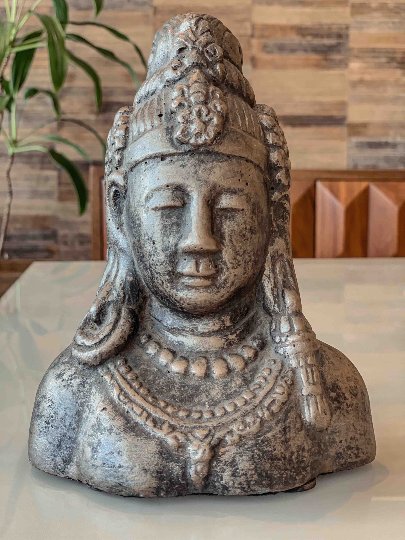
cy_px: 270
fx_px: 811
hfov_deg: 28.0
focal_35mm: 52
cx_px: 202
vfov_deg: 36.8
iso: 80
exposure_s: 1/50
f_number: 2.4
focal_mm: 6
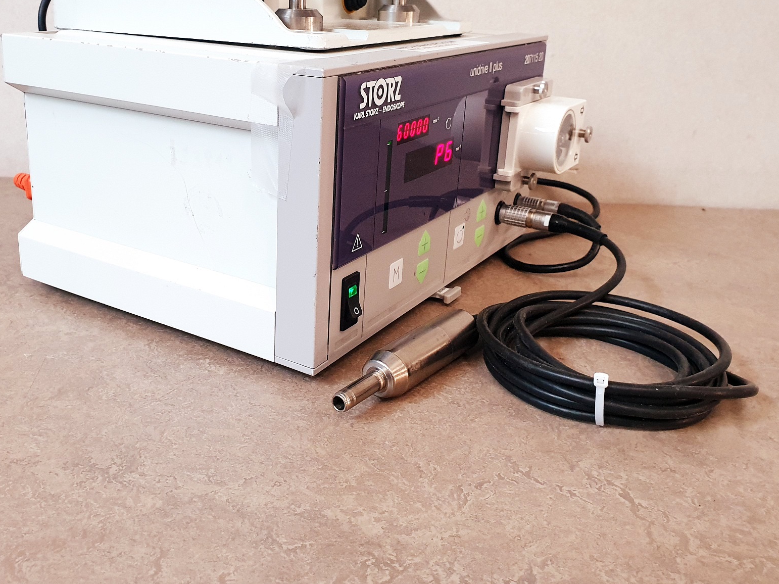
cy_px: 233
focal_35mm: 34
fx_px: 765
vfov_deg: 41.6
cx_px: 312
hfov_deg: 53.6
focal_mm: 4.3
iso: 320
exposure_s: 1/50
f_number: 2.4
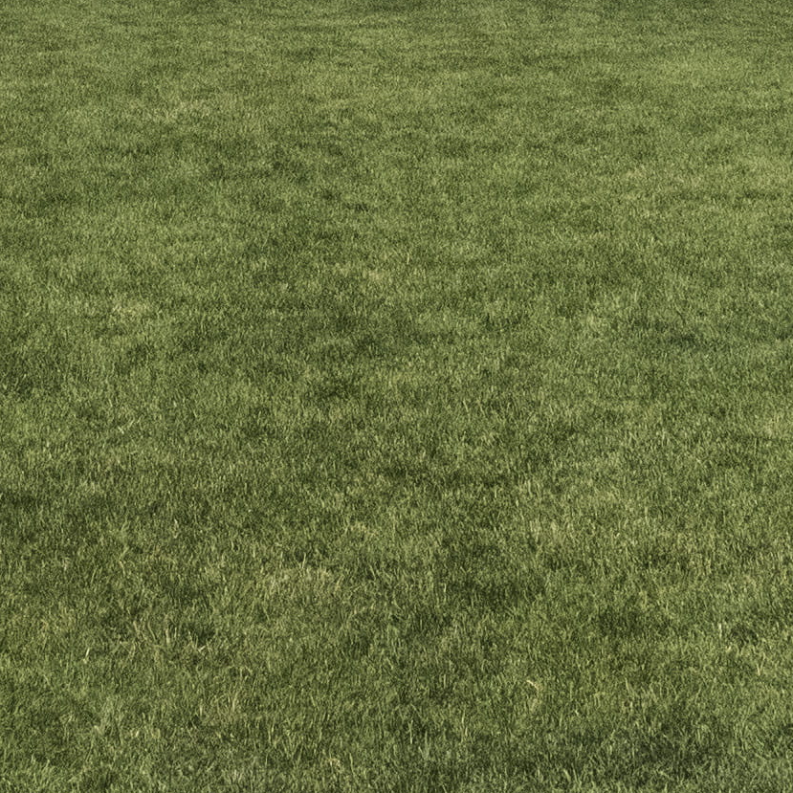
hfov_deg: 11.7
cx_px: 30
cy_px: -427
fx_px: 3836
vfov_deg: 11.3
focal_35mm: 148
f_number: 13
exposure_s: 1/3200
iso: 3200
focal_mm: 24
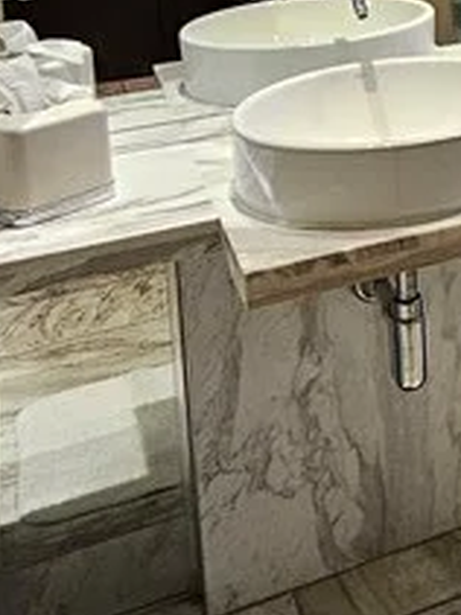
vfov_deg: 27.0
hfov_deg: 18.6
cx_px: 808
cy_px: -131
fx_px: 1120
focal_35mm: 63
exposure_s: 1/60
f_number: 2.2
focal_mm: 2.2
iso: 250
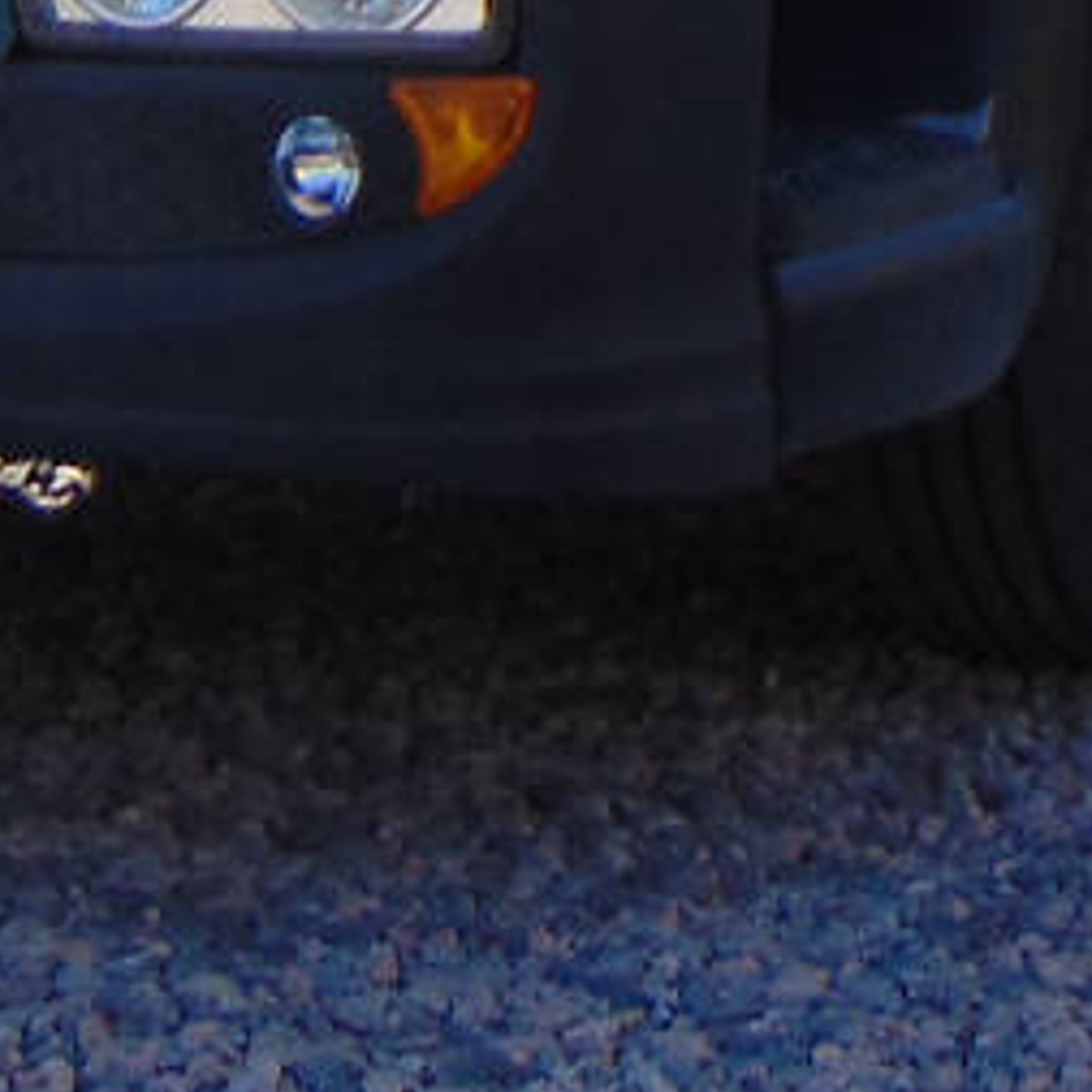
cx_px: 850
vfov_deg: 6.0
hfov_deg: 6.3
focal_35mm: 279
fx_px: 9958
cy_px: -1455
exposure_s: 1/800
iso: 80
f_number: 3.5
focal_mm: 9
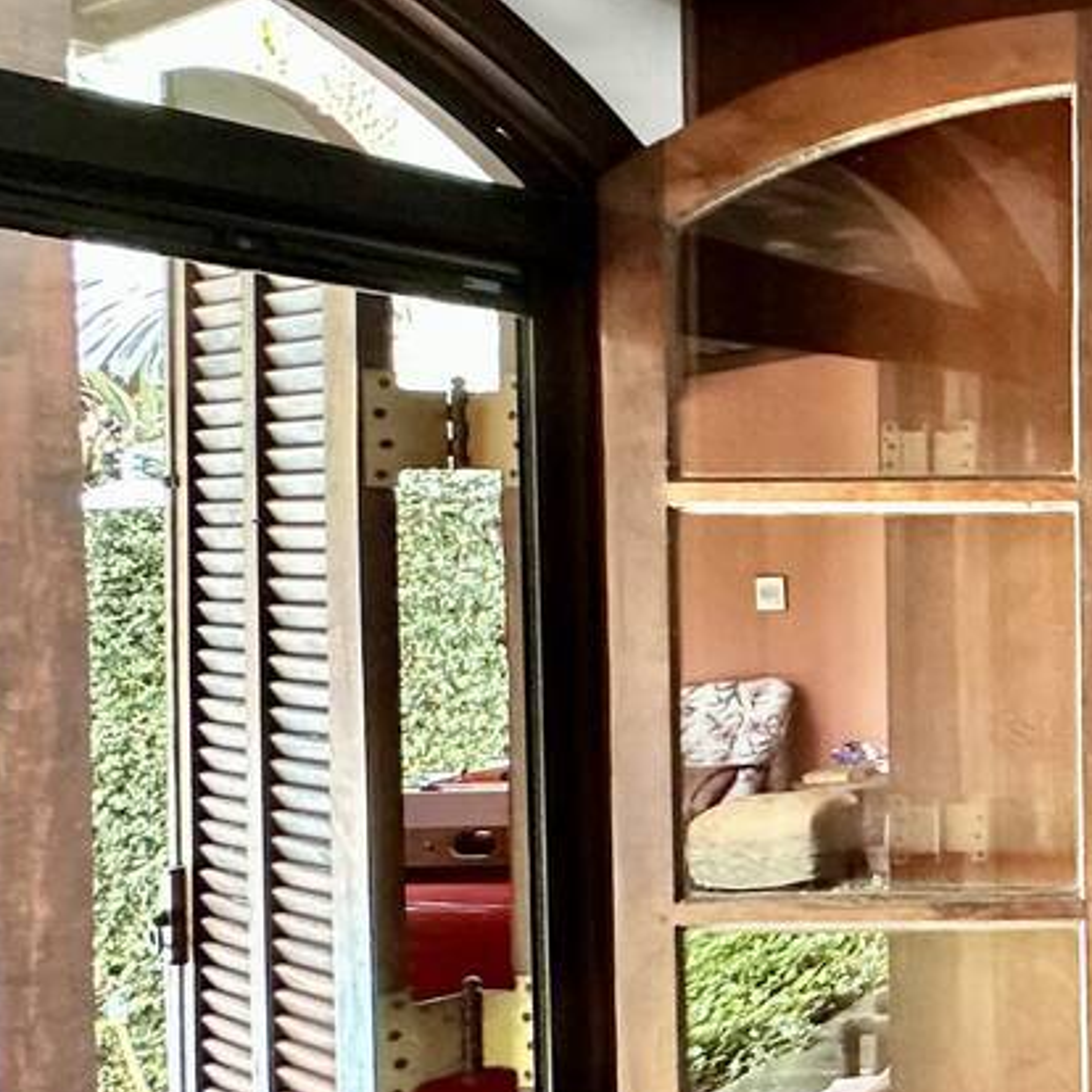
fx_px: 1535
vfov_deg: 39.2
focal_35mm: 43
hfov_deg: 23.7
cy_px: 530
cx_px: 1875
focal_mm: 2.22
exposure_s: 1/60
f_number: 2.2
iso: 250
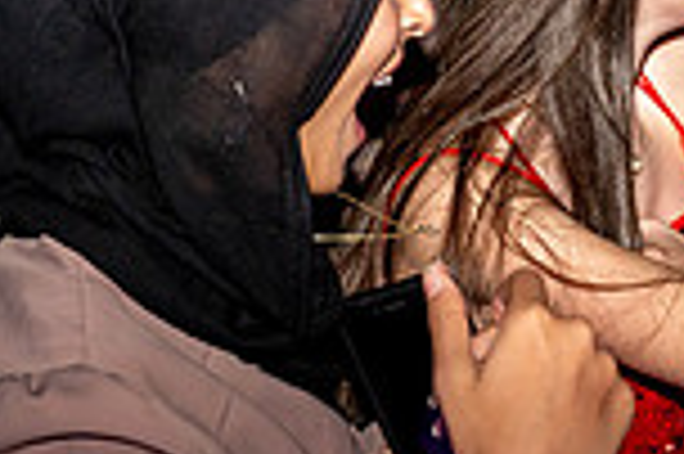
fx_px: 3113
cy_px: -285
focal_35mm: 164
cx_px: 868
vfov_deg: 8.1
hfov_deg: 12.2
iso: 1250
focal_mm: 43
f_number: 4
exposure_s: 1/80
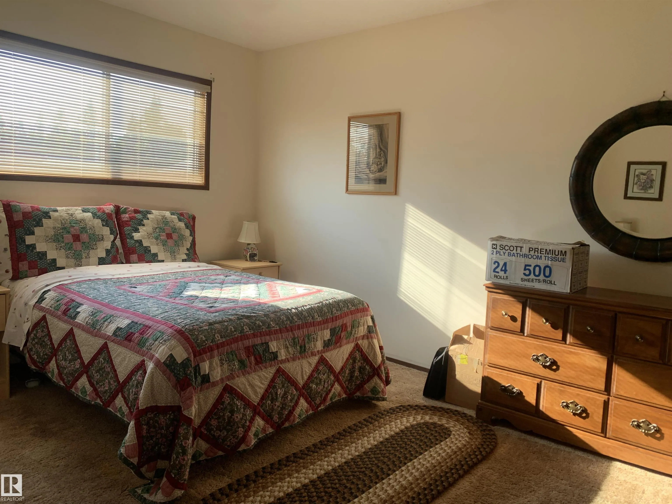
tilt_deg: -6.7
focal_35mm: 26
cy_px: 252
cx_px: 336
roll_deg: -3.4
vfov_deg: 53.1
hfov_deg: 67.3
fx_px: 505
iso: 25
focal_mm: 4.25
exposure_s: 1/121
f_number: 1.8
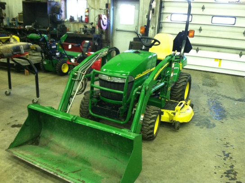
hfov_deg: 52.7
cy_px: 92
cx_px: 122
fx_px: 247
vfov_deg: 40.6
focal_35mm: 35
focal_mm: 3.85
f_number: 2.8
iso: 250
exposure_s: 1/15
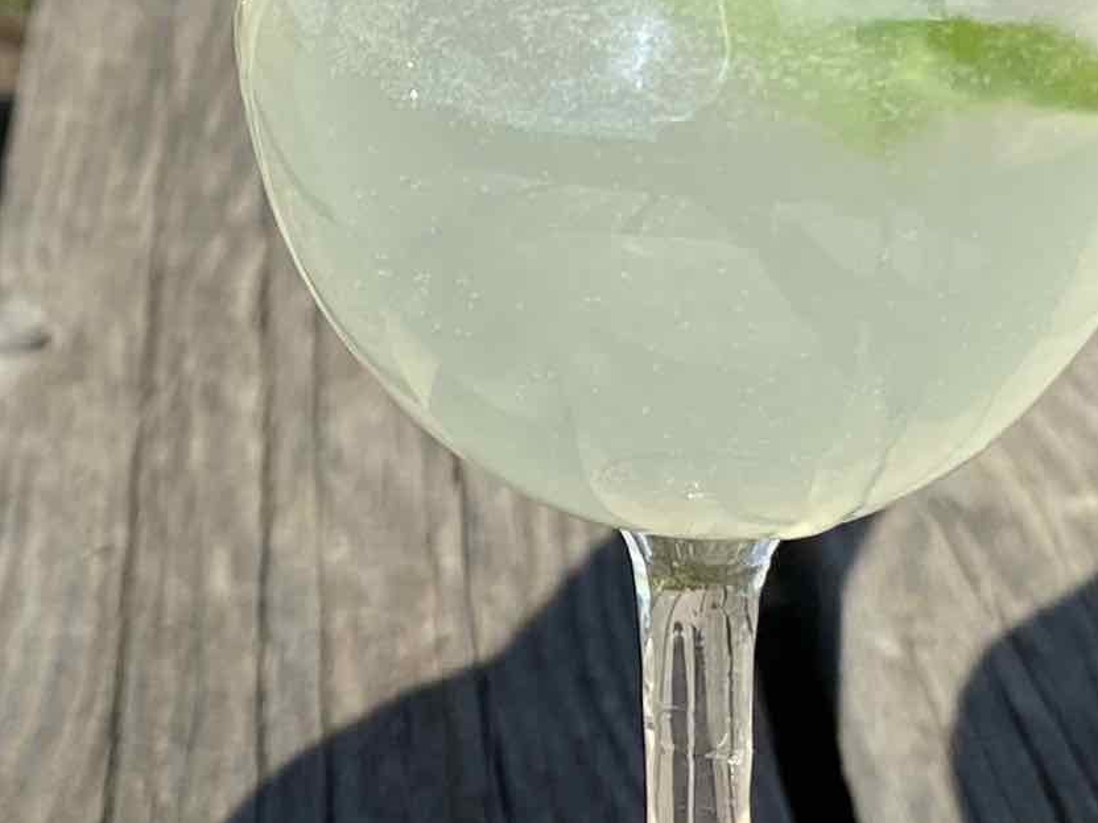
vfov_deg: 11.7
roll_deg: -2.8
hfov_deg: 15.5
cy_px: 174
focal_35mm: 126
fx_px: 3997
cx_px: 168
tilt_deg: -20.1
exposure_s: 1/2755
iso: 32
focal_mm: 4.25
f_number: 1.8
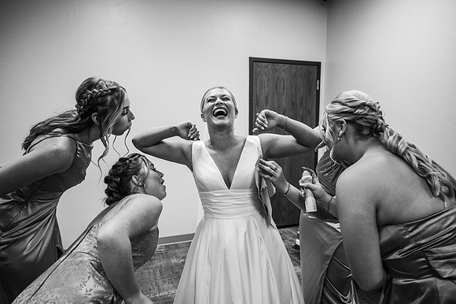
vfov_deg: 53.1
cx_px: 228
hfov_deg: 73.8
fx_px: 304
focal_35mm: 24
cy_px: 152
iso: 2000
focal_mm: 24
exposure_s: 1/320
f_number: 3.2
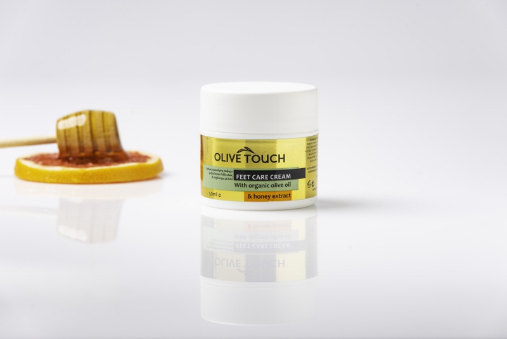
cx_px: 254
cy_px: 170
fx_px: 1831
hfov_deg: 15.8
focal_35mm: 130
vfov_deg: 10.6
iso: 100
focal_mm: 130
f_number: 9
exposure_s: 1/800
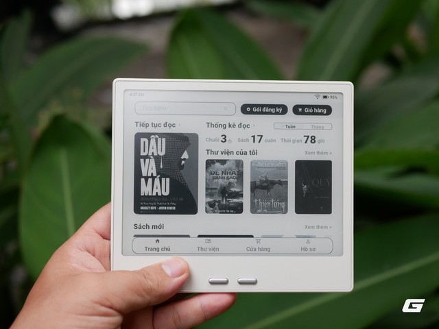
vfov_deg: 29.1
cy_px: 164
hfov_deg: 38.2
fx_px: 634
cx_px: 220
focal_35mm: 50
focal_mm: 25
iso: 800
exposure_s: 1/400
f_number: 2.8
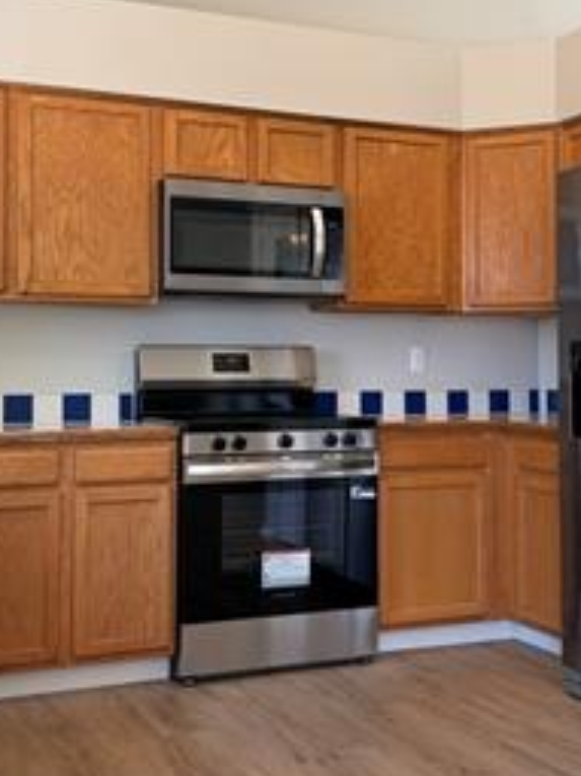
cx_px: 332
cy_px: 329
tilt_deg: +1.6
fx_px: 1097
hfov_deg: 29.6
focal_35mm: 49
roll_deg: +0.0
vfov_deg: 38.8
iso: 80
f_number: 1.6
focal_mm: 5.96
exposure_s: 1/120
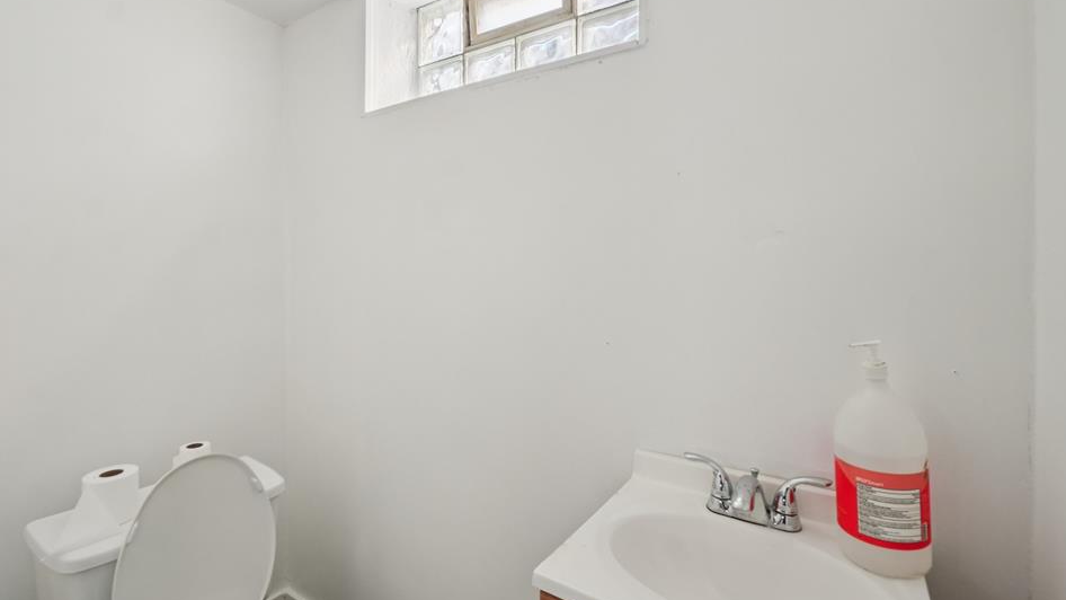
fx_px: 480
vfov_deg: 63.8
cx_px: 505
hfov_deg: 95.8
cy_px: 277
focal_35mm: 17
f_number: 8
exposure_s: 1/3.33
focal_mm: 10
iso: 400
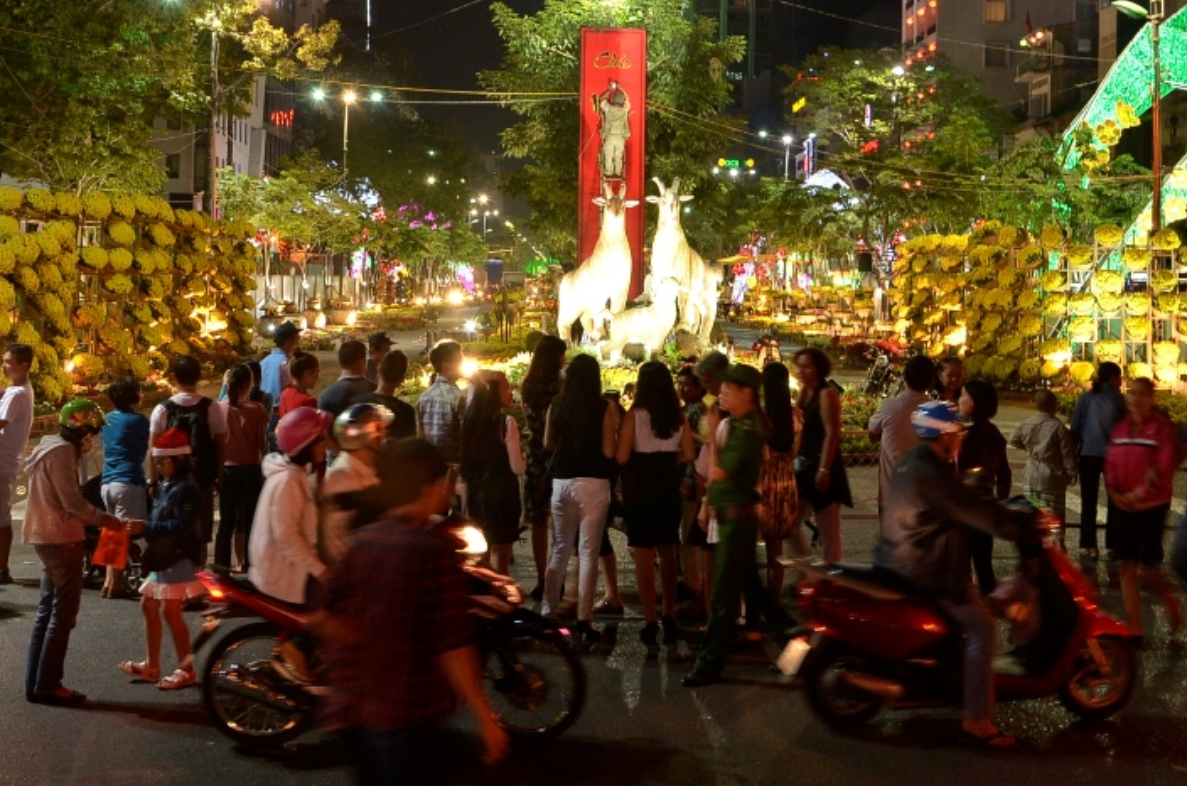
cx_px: 560
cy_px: 245
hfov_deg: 41.2
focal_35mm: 48
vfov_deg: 27.7
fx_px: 1579
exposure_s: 1/13
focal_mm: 22
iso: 800
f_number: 5.6
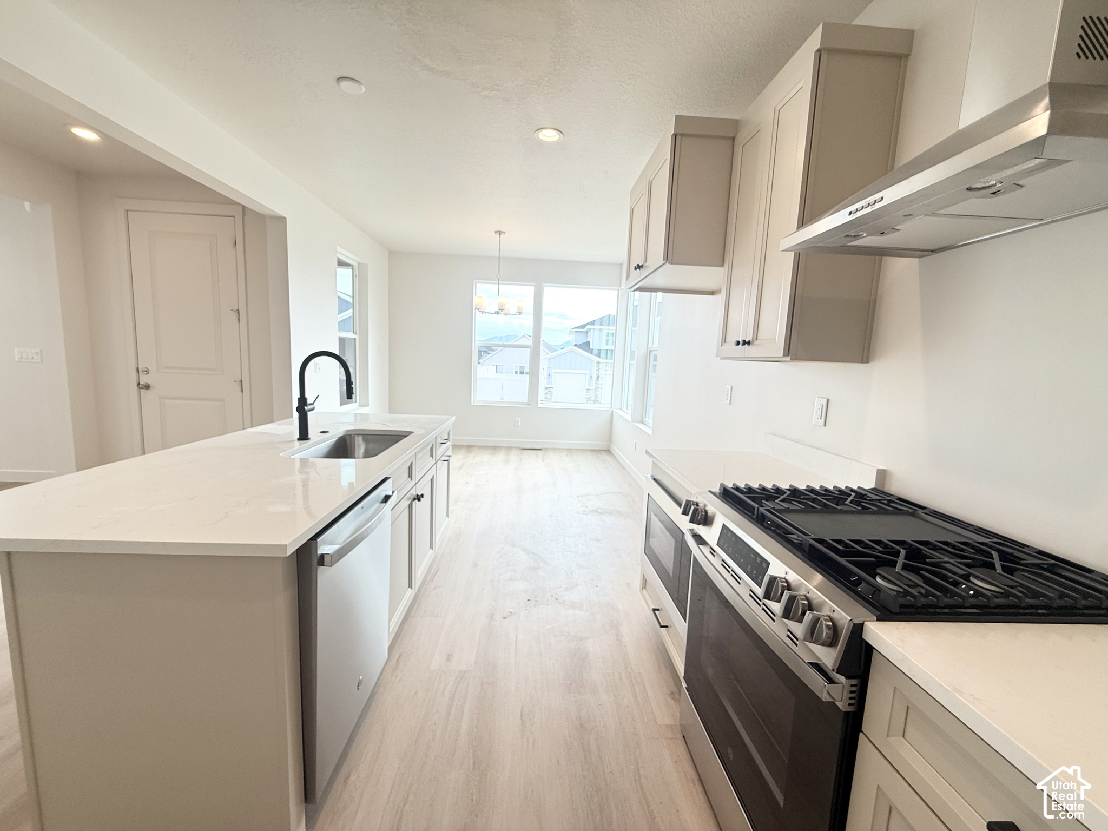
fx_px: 448
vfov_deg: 85.7
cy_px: 416
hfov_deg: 102.1
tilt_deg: -6.8
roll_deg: -2.1
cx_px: 554
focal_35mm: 14
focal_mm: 2.22
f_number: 2.2
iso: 100
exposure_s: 1/120
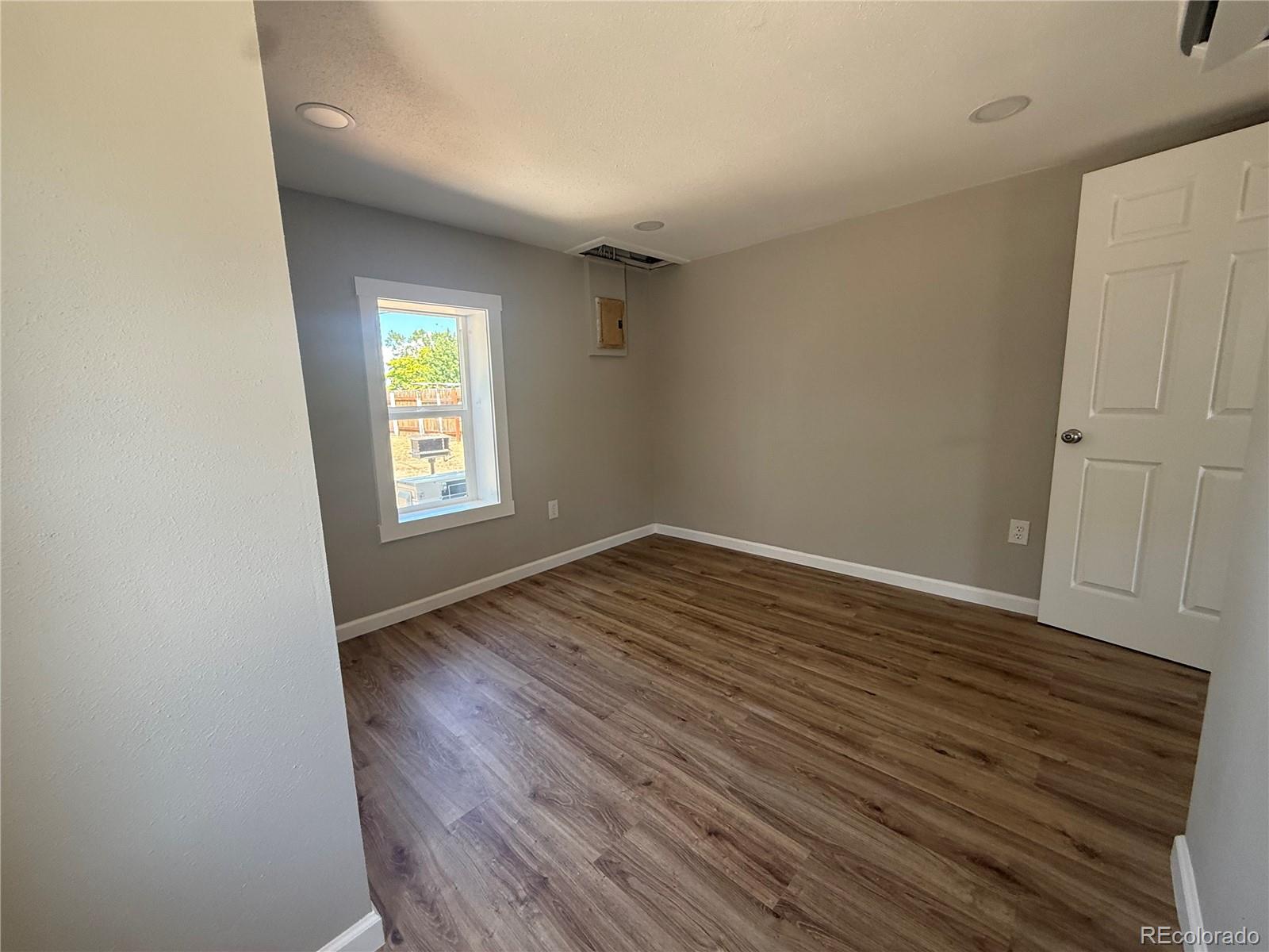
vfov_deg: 85.7
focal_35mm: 14
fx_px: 513
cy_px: 476
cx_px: 634
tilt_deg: -8.0
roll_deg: +2.2
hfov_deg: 102.1
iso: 160
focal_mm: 2.22
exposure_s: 1/99
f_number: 2.2
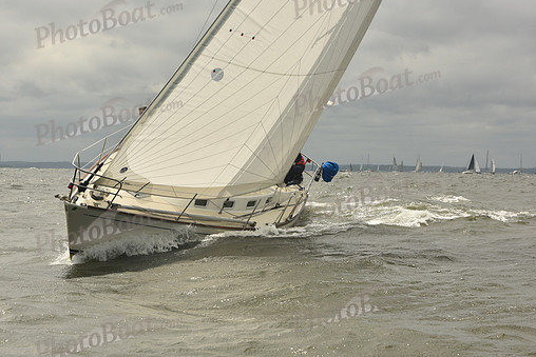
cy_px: 158
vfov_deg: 14.1
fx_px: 1445
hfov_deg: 21.0
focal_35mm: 97
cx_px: 238
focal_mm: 85
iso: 320
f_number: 10
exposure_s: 1/1600
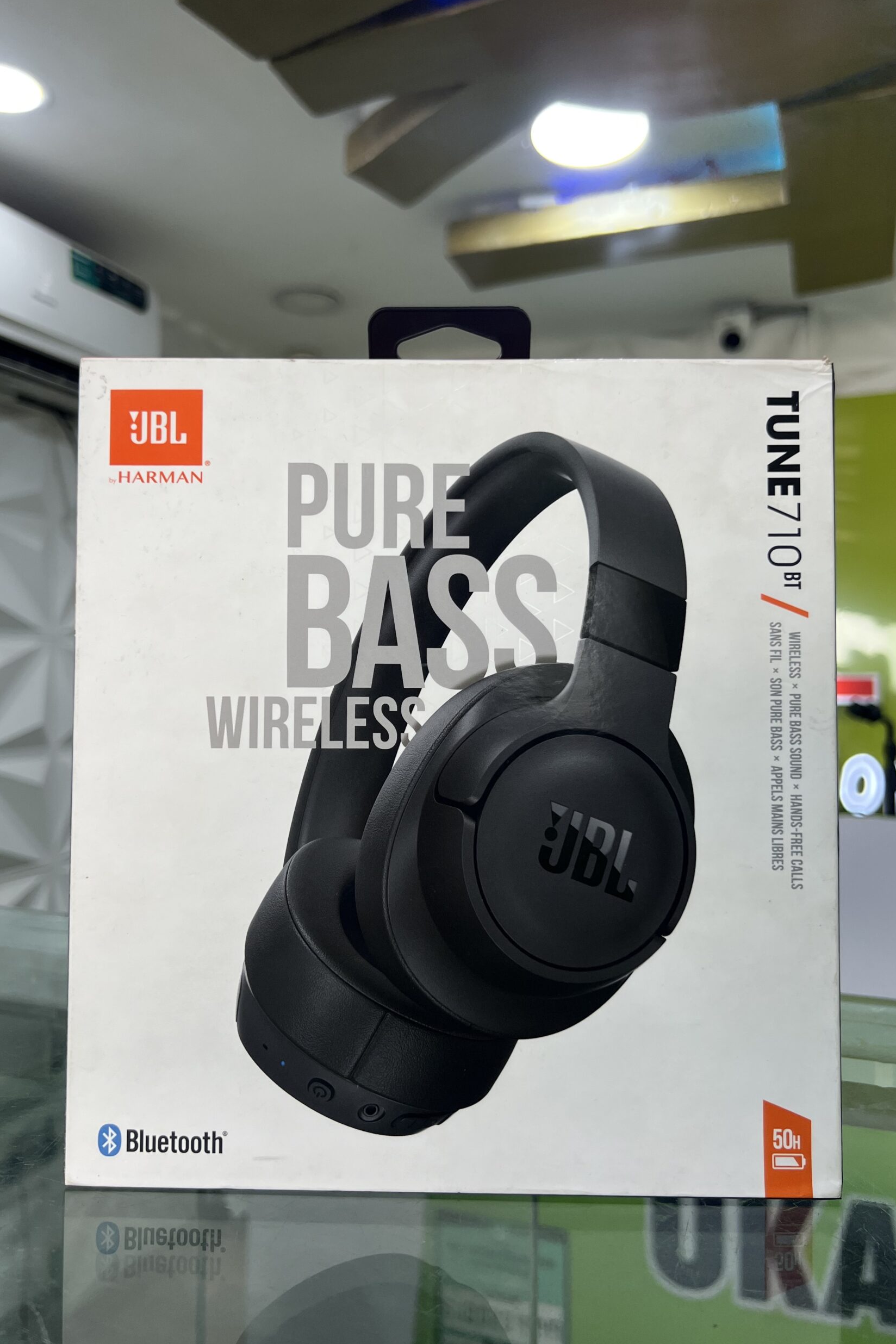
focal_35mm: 28
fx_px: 1045
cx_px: 434
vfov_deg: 65.5
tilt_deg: +2.3
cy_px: 650
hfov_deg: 46.4
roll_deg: +0.8
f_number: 1.5
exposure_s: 1/101
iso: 64
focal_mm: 5.7
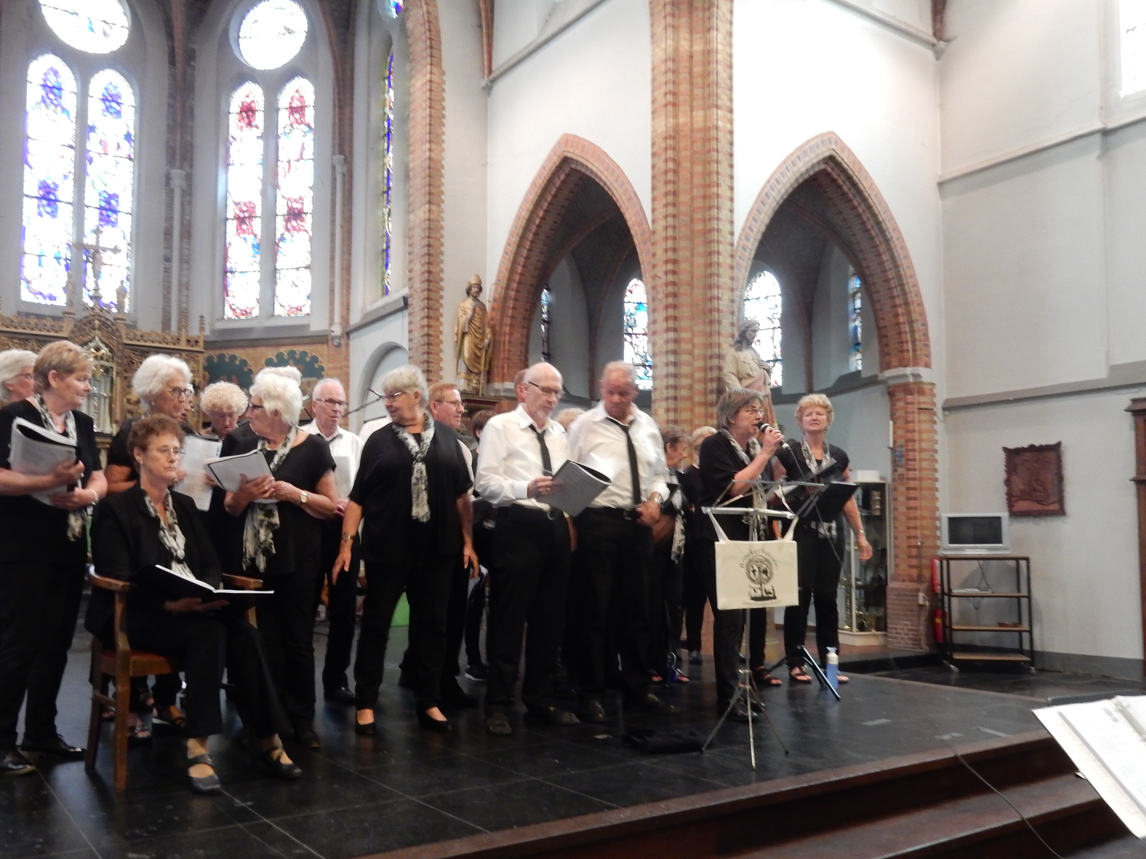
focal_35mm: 29
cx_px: 499
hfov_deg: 61.4
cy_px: 478
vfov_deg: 48.1
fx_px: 960
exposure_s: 1/8
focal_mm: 4.5
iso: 400
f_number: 3.7
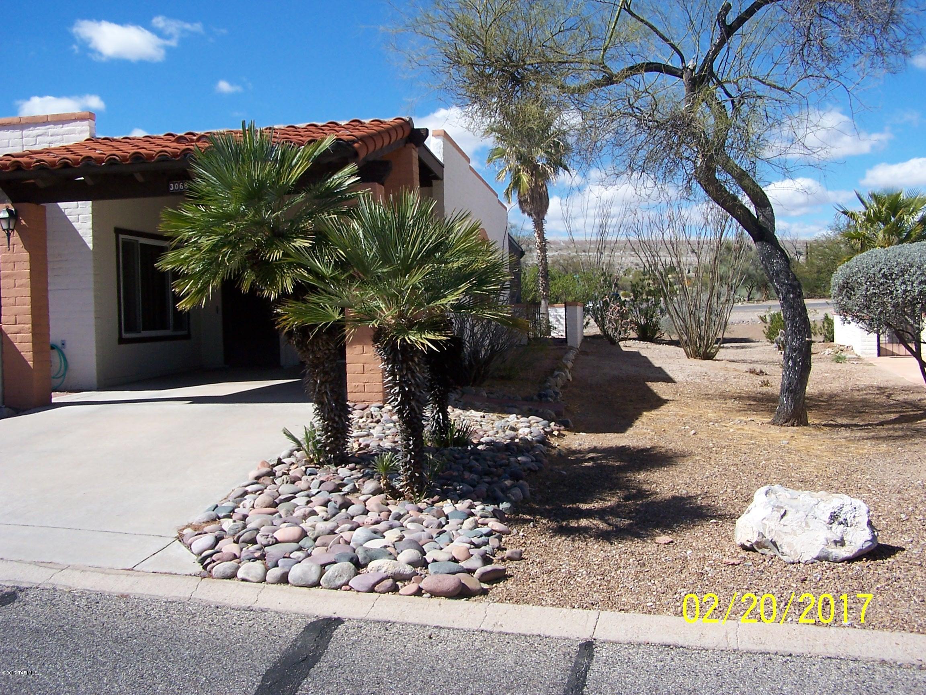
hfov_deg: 49.0
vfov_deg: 37.7
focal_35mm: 38
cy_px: 348
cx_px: 463
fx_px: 1017
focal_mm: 6.3
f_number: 4
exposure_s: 1/750
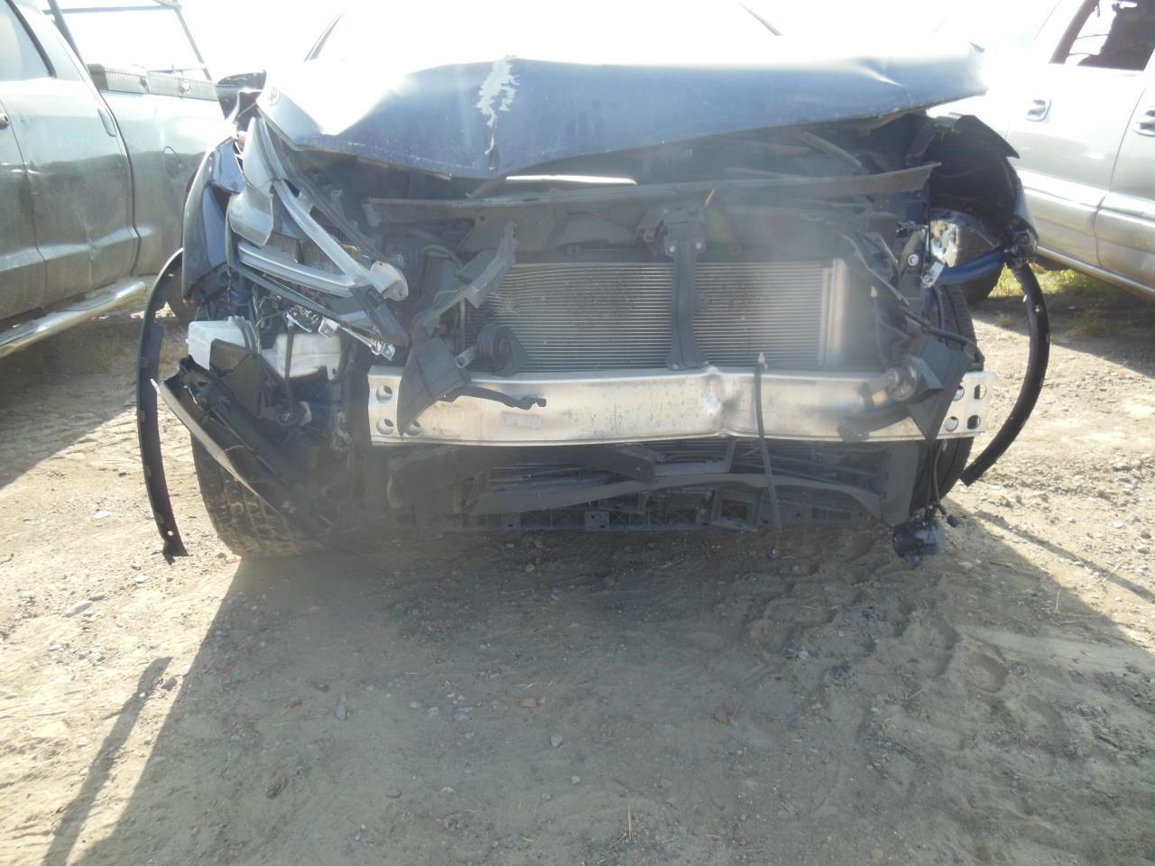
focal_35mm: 25
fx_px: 834
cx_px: 578
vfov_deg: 54.9
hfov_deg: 69.4
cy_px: 433
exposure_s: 1/400
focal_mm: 4.5
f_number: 3.2
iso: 125
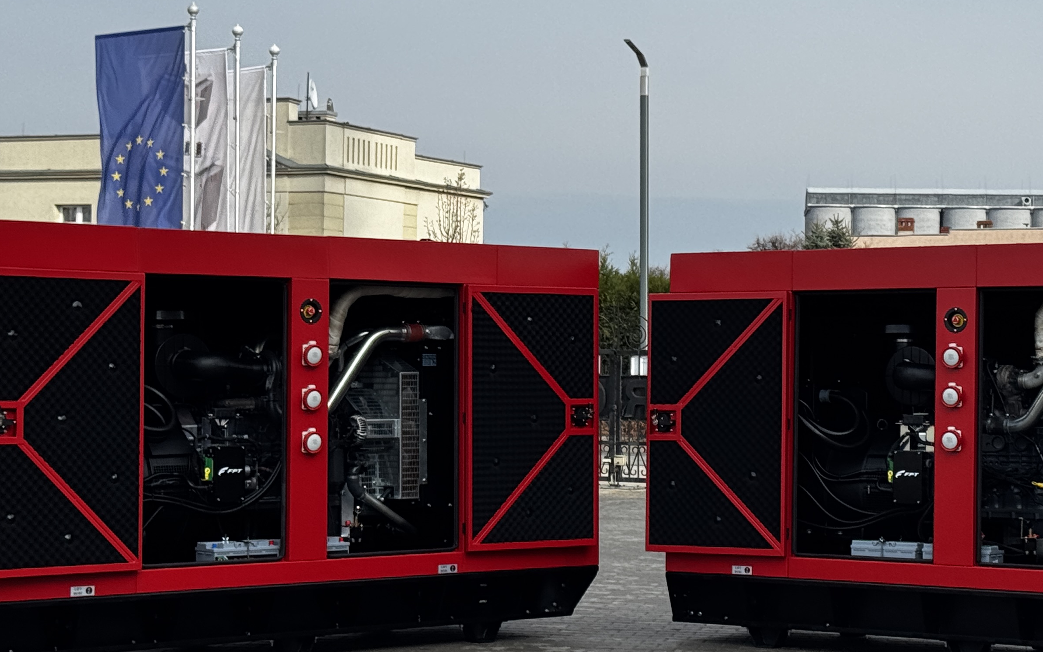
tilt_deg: +1.5
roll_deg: -0.4
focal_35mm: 86
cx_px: 624
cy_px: 333
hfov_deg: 24.0
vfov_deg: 15.2
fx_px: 2445
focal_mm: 6.76
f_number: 1.78
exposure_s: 1/3425
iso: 64
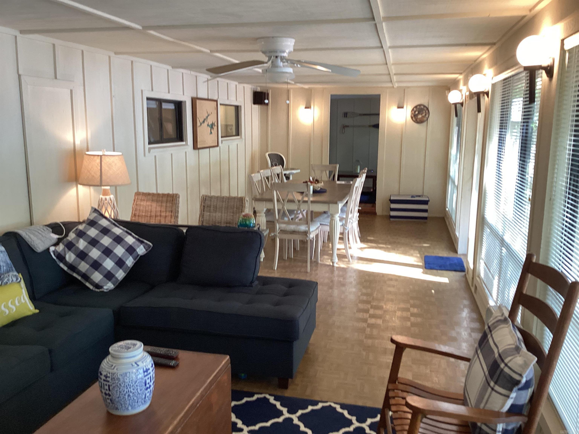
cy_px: 217
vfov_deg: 45.4
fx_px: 519
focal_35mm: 31
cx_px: 290
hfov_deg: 58.4
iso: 100
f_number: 2.4
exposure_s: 1/60
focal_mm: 3.3
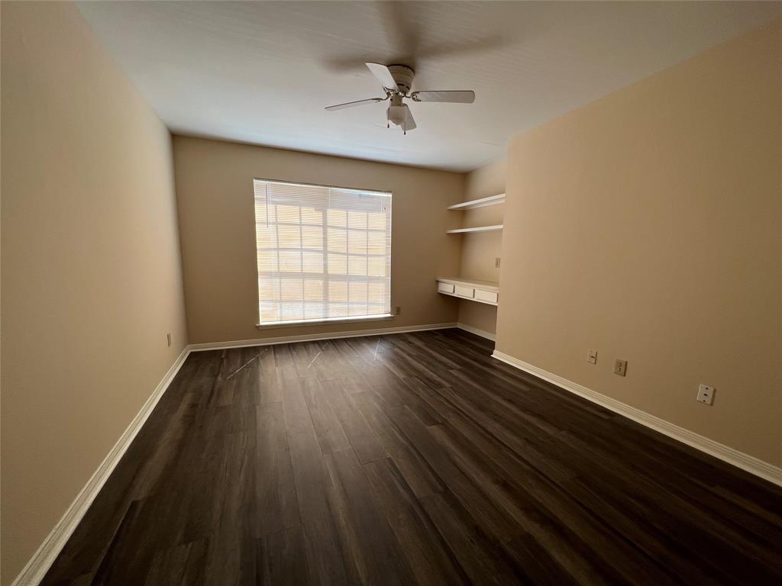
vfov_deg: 89.9
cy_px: 293
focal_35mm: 13
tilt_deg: -8.0
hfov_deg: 106.2
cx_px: 391
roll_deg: +0.0
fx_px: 294
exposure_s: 1/165
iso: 32
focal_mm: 1.57
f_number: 1.8
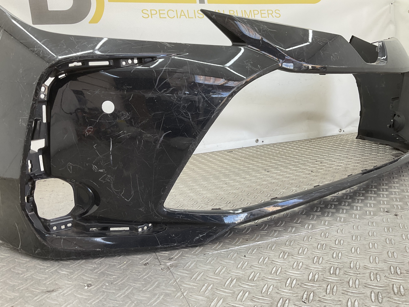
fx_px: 343
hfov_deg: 61.7
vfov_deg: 48.2
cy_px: 154
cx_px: 204
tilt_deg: -9.2
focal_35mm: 29
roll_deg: +3.9
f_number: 1.8
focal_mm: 3
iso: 25
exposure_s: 1/100
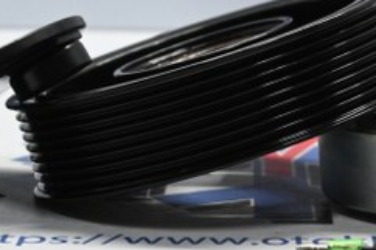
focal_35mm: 167
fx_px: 1745
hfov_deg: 12.3
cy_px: 62
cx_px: 244
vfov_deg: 8.2
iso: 1600
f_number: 6
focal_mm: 45
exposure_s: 1/80
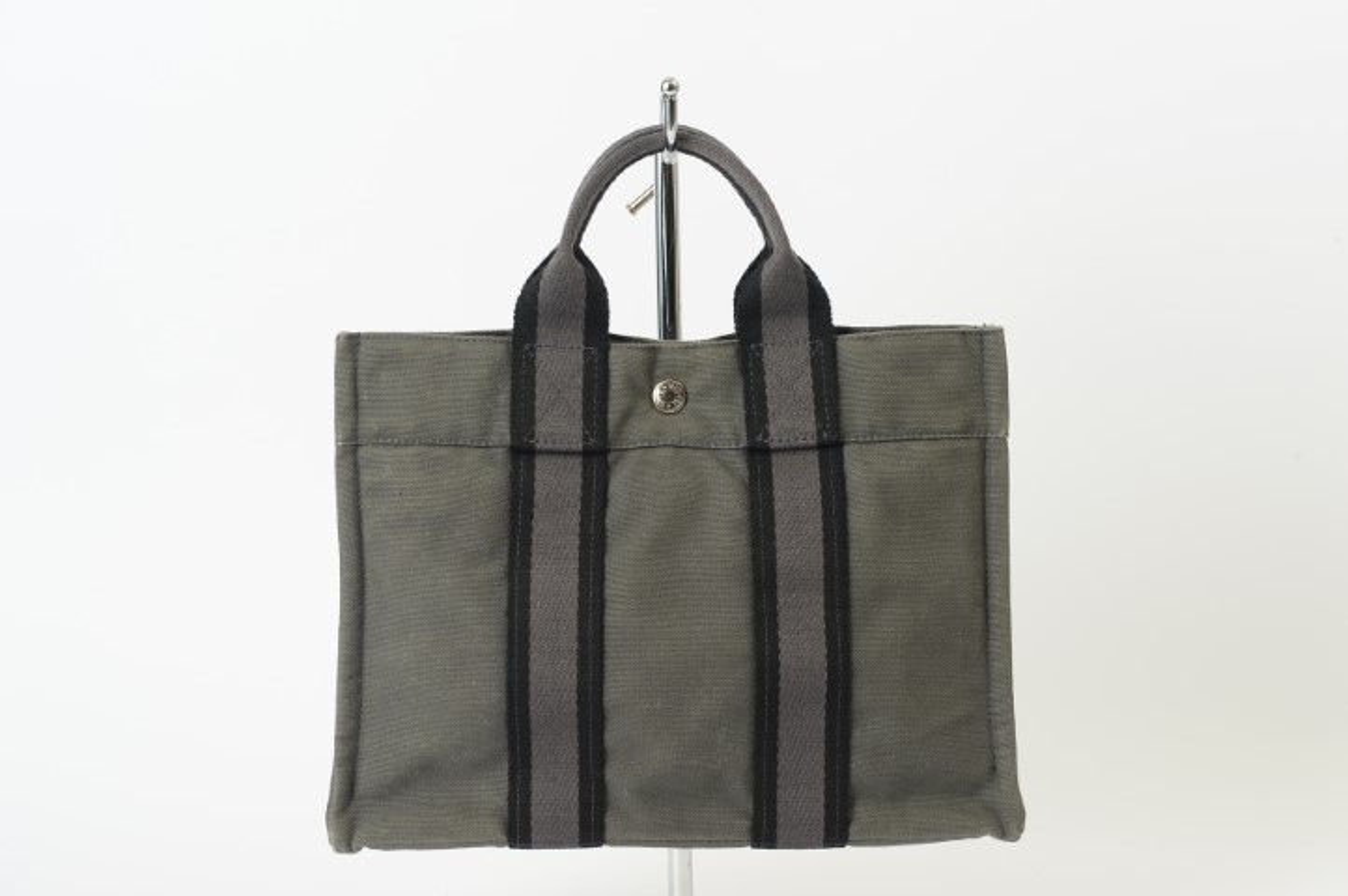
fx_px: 2619
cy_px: 448
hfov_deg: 28.9
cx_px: 674
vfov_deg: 19.4
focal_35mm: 70
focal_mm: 70
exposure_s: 1/160
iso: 200
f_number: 10
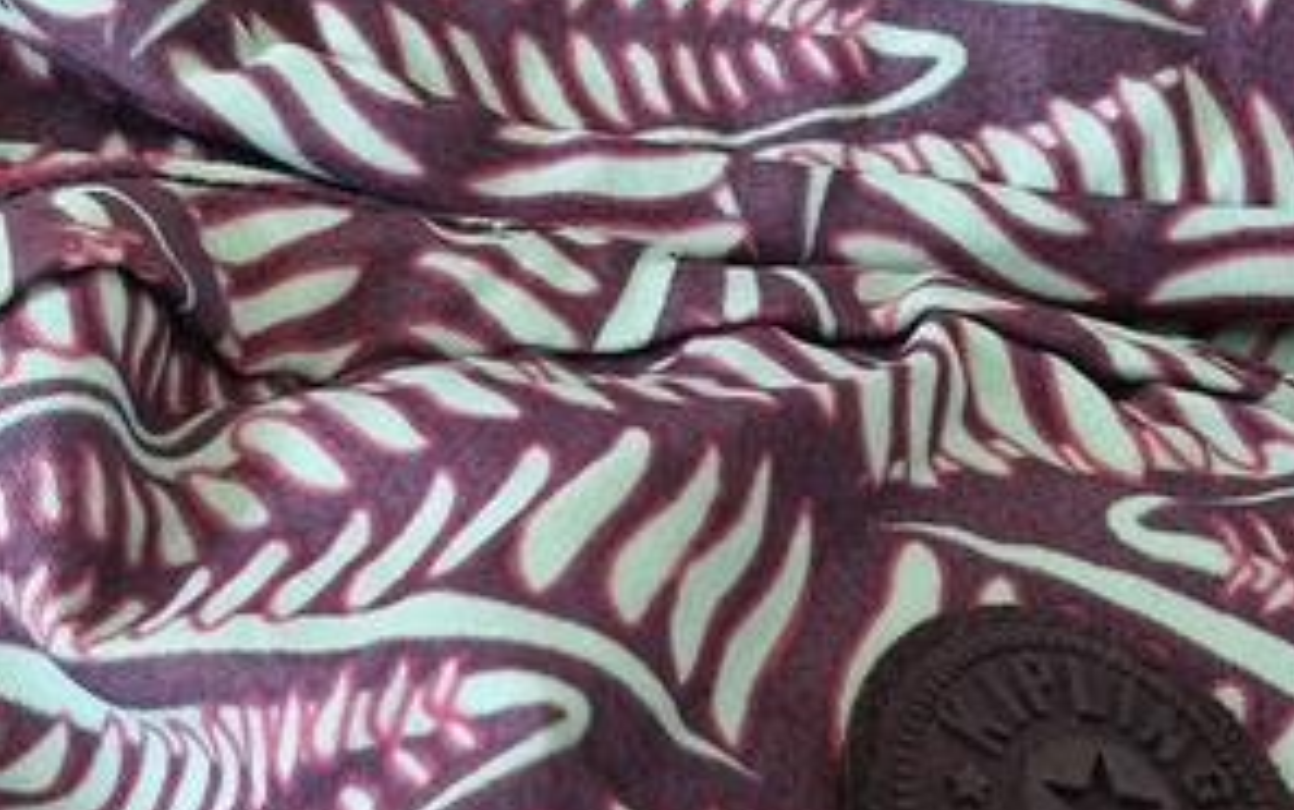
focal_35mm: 105
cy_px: 287
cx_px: 828
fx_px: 3705
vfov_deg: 12.5
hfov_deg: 19.8
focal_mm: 5.54
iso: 250
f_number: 1.8
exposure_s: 1/120
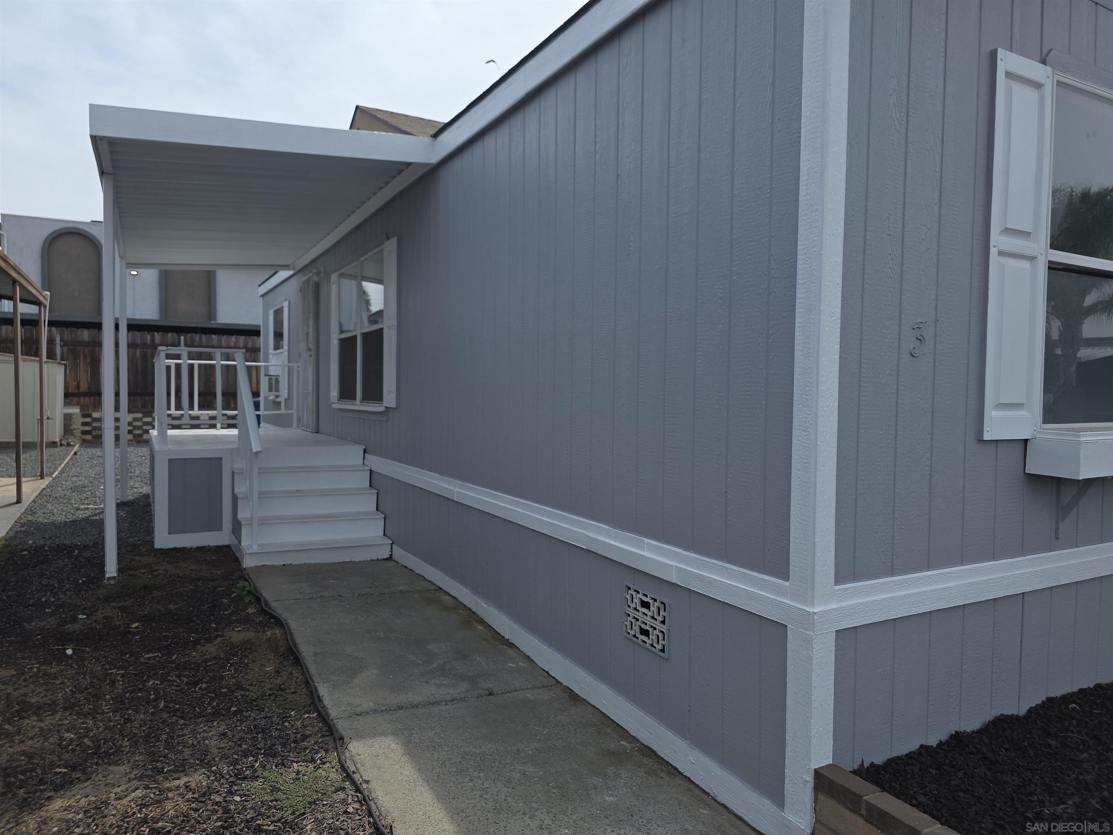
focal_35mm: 23
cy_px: 418
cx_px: 556
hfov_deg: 73.9
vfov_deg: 58.9
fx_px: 740
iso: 12
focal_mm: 6.3
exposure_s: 1/1248
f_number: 1.7
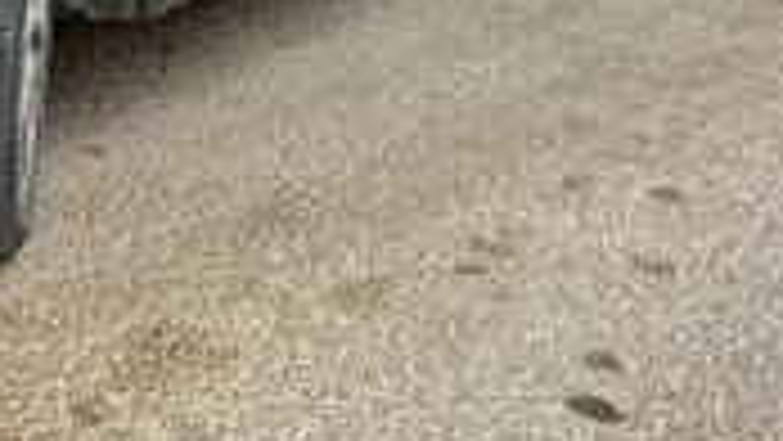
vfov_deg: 19.3
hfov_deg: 31.9
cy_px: -184
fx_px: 1163
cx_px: -122
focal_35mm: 56
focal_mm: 2.22
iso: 64
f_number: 2.2
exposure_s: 1/99
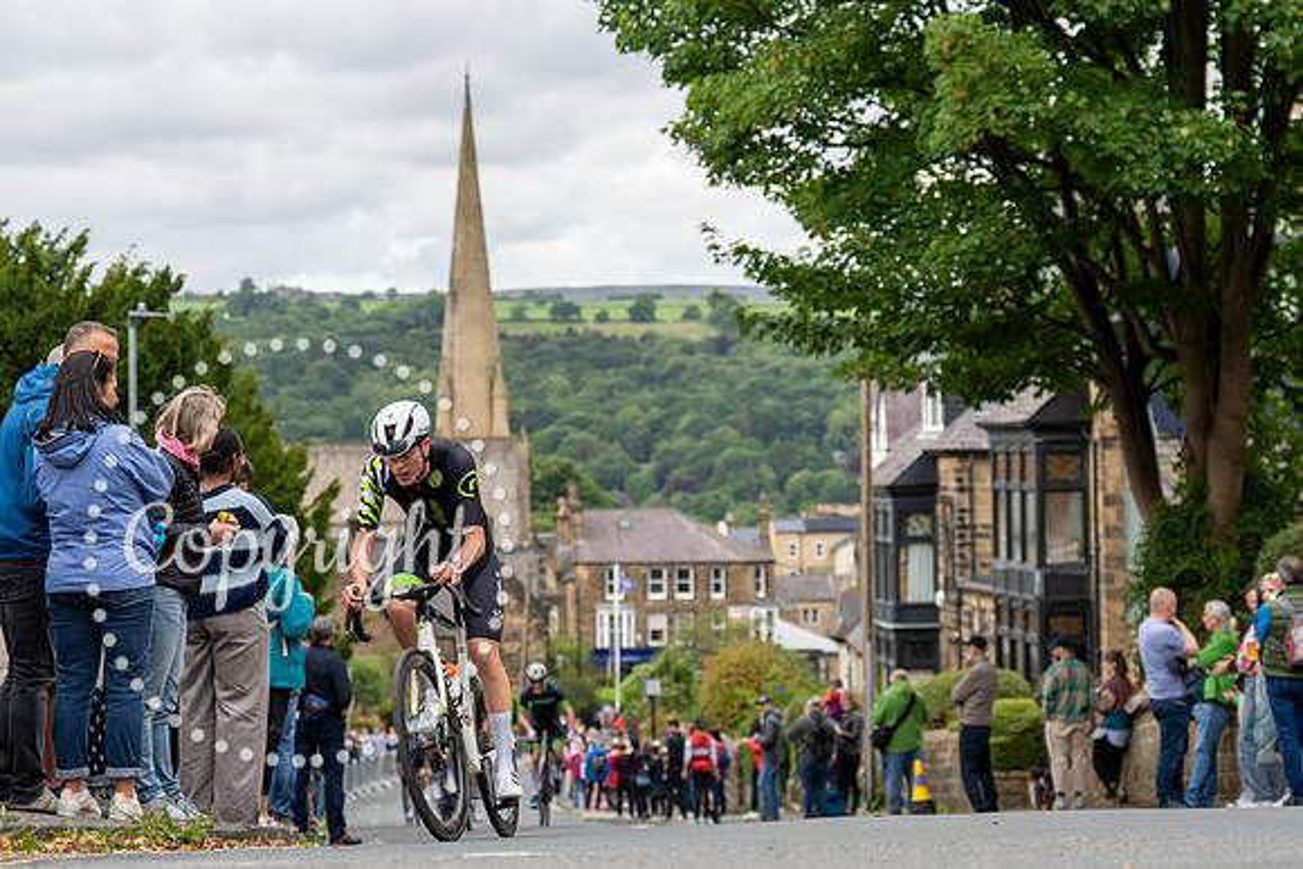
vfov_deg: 16.0
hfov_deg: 23.8
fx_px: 3087
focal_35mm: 85
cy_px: 340
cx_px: 509
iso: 400
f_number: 3.5
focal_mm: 70
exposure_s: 1/800
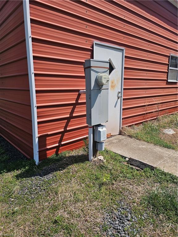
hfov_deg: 58.9
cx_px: 89
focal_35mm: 23
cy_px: 118
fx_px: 158
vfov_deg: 73.9
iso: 10
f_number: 1.7
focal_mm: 6.3
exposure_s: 1/728
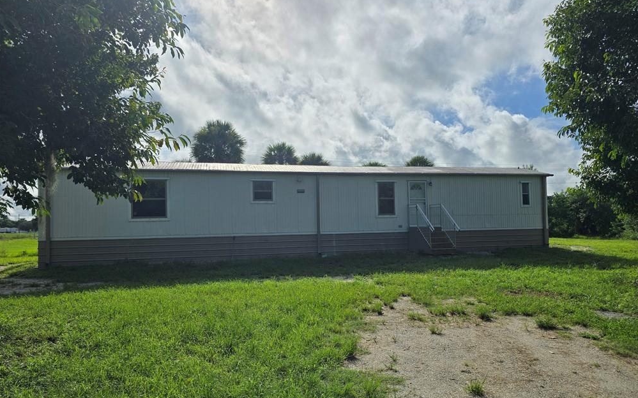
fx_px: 435
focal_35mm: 25
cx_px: 323
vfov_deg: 49.2
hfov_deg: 72.6
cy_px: 217
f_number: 1.7
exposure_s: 1/3211
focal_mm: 6.3
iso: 12
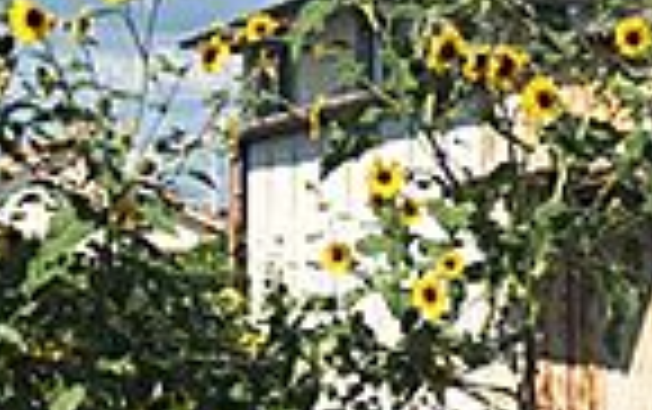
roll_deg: -2.1
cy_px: 266
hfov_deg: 15.6
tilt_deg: +2.3
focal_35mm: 127
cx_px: -202
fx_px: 2259
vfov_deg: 10.3
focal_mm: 4.15
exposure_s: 1/1923
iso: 25
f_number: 2.2
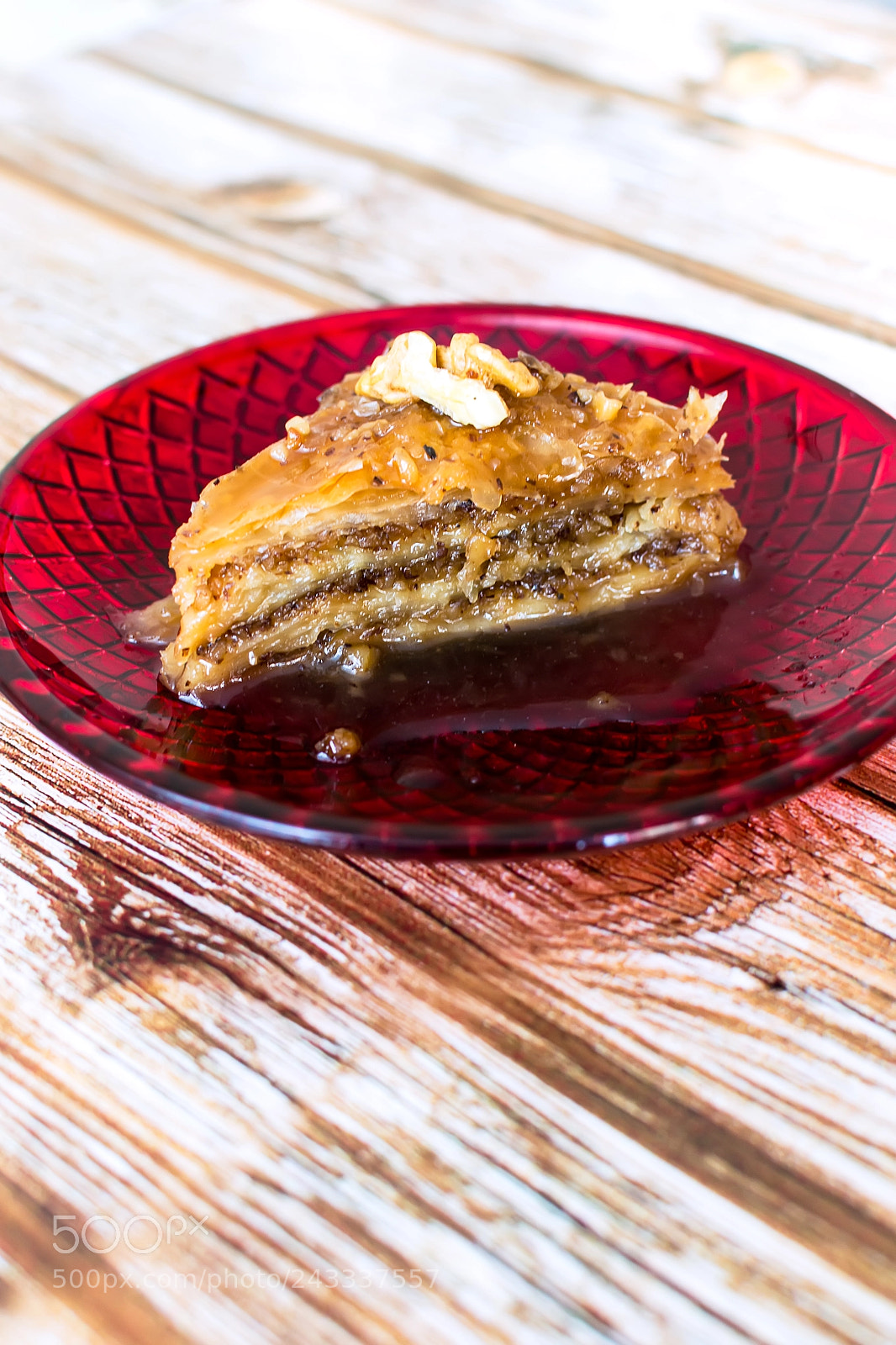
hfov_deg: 25.7
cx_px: 448
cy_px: 672
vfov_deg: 37.9
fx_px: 1961
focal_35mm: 52
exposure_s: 1/15
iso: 200
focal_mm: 35
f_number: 4.5
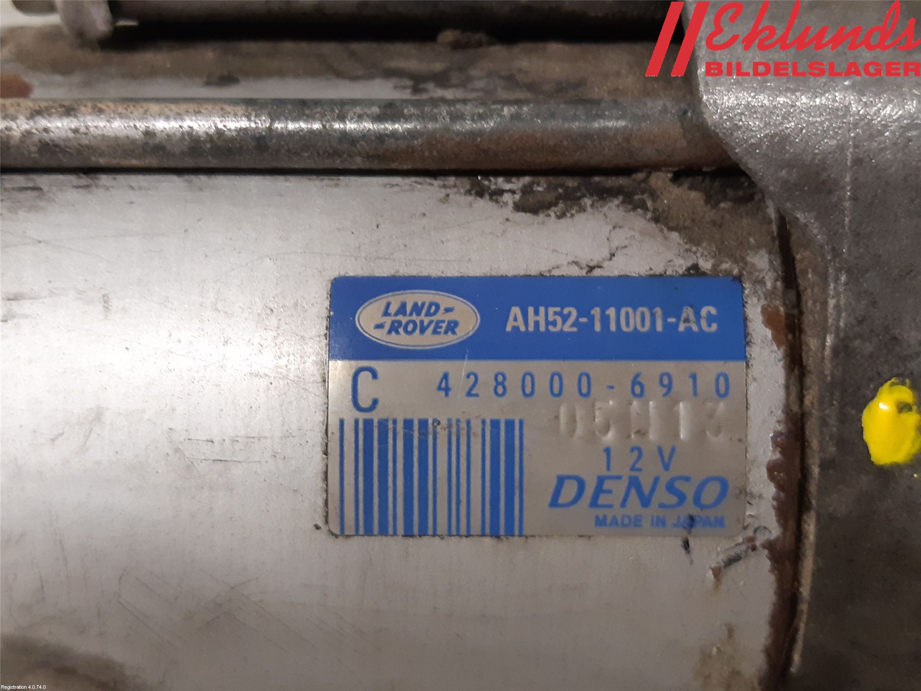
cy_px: 346
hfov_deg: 67.3
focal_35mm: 26
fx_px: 692
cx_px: 460
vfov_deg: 53.1
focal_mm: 3.93
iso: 250
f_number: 1.7
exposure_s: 1/33
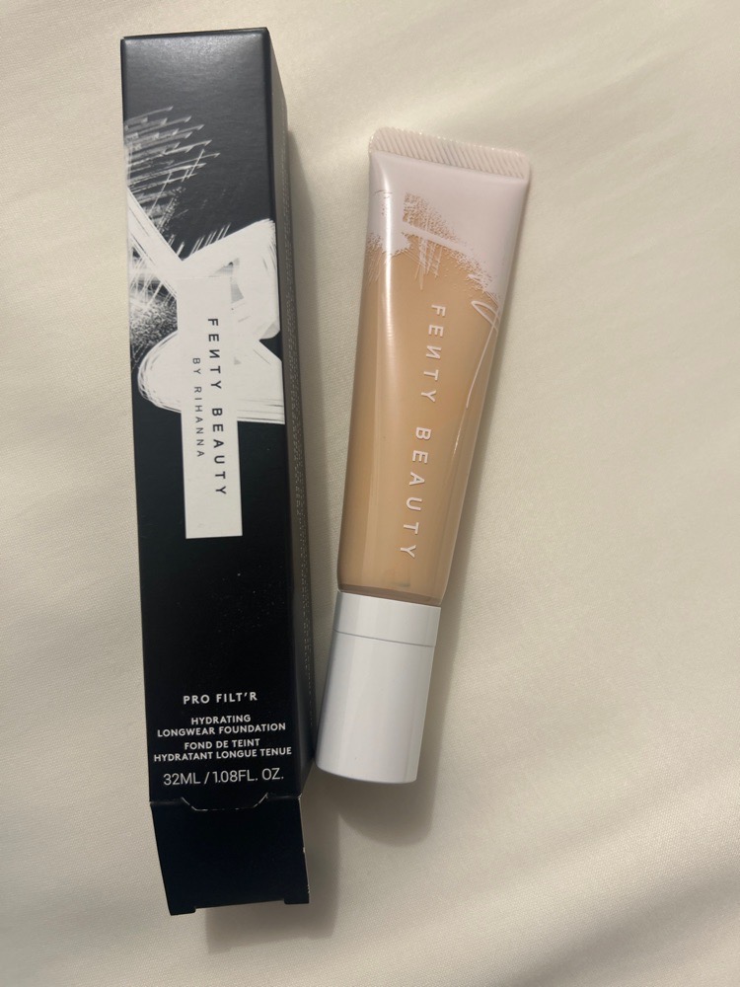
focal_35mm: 26
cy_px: 494
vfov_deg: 67.3
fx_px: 741
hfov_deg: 53.1
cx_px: 370
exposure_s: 1/50
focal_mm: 5.7
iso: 125
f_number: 1.5
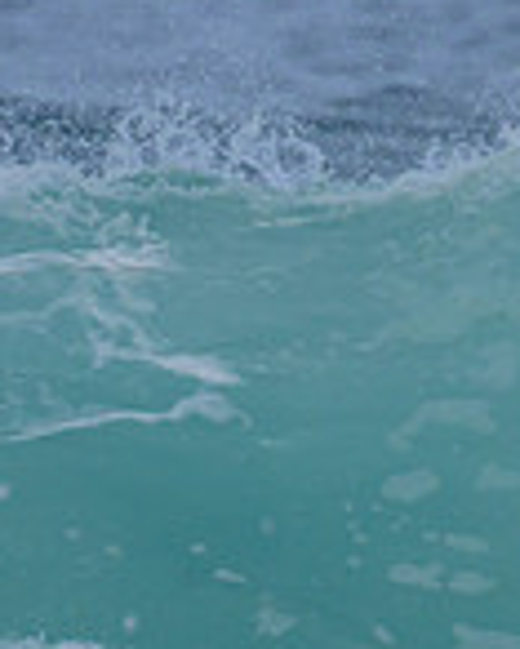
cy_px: 810
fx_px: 70989
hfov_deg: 0.4
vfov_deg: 0.5
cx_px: 725
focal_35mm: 3694
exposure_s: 1/2000
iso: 900
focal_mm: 800
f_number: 11
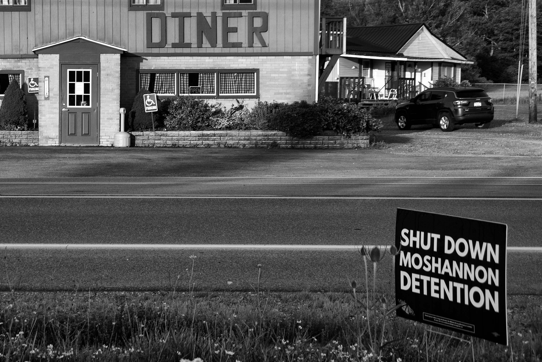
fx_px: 1280
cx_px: 69
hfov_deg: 23.4
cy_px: 136
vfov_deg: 16.1
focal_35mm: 85
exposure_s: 1/320
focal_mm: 45
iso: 400
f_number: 8
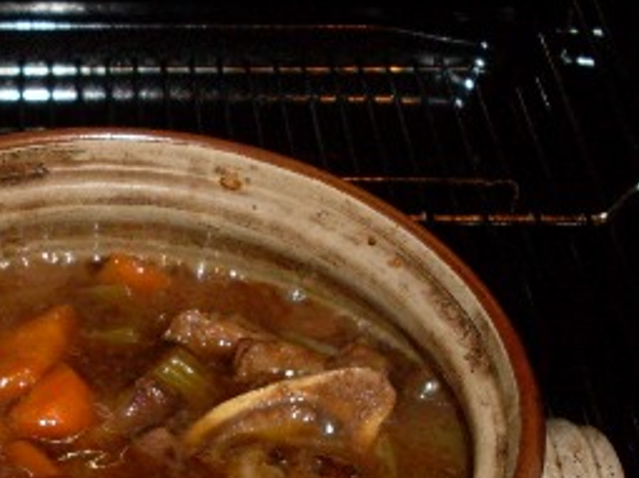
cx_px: 49
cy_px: 458
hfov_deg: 18.1
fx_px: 1974
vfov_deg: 13.7
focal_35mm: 107
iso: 100
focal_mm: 6.3
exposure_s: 1/45
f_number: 2.8
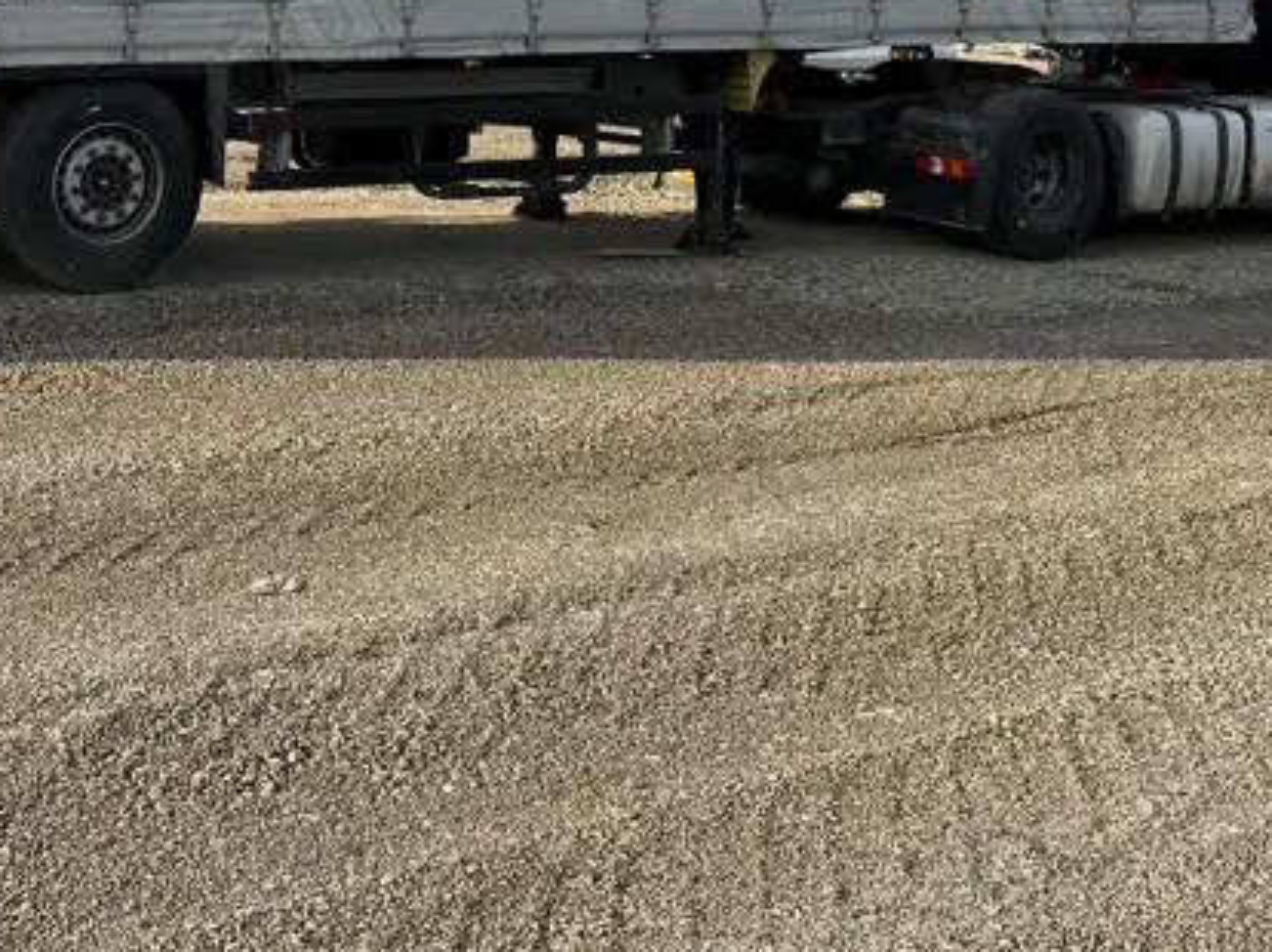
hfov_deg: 31.9
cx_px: 166
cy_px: -64
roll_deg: -2.3
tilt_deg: +2.0
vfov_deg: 23.8
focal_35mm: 58
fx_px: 2130
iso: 80
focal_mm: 6.76
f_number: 1.78
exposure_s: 1/2232
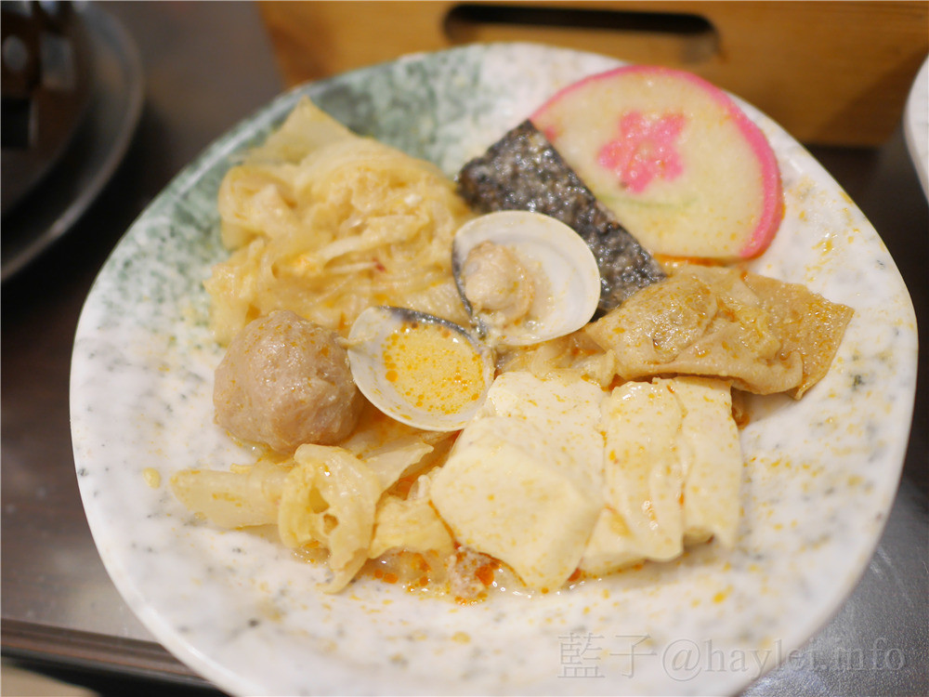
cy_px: 348
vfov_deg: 46.8
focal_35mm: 30
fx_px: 805
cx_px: 464
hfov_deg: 60.0
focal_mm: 15
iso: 500
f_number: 1.7
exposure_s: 1/60
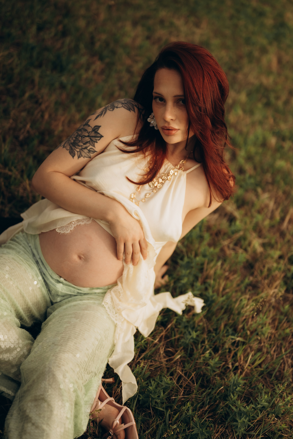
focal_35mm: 50
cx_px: 146
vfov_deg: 39.6
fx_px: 610
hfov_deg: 27.0
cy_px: 220
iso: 100
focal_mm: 50
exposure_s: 1/8000
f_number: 1.8
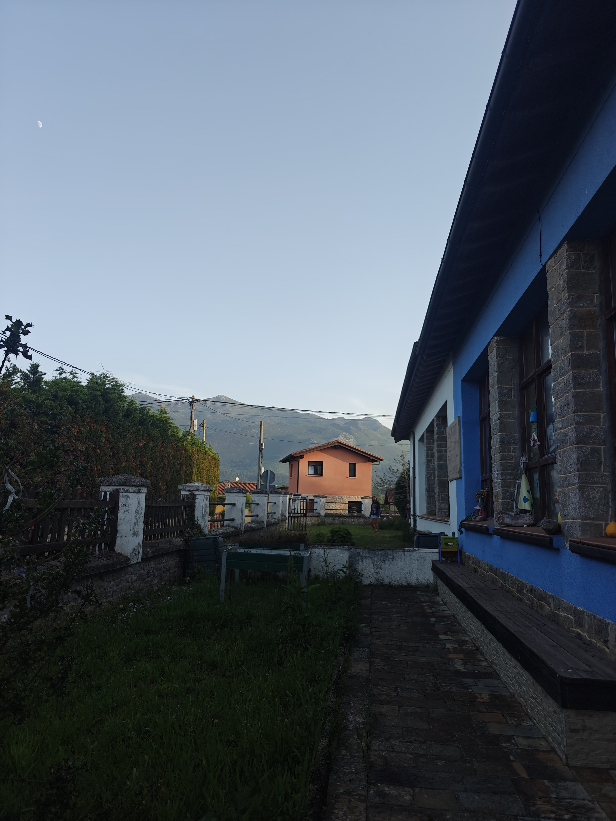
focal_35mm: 23
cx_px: 308
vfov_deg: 73.9
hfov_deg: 58.9
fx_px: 546
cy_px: 410
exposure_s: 1/551
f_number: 1.6
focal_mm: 6.06
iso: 50
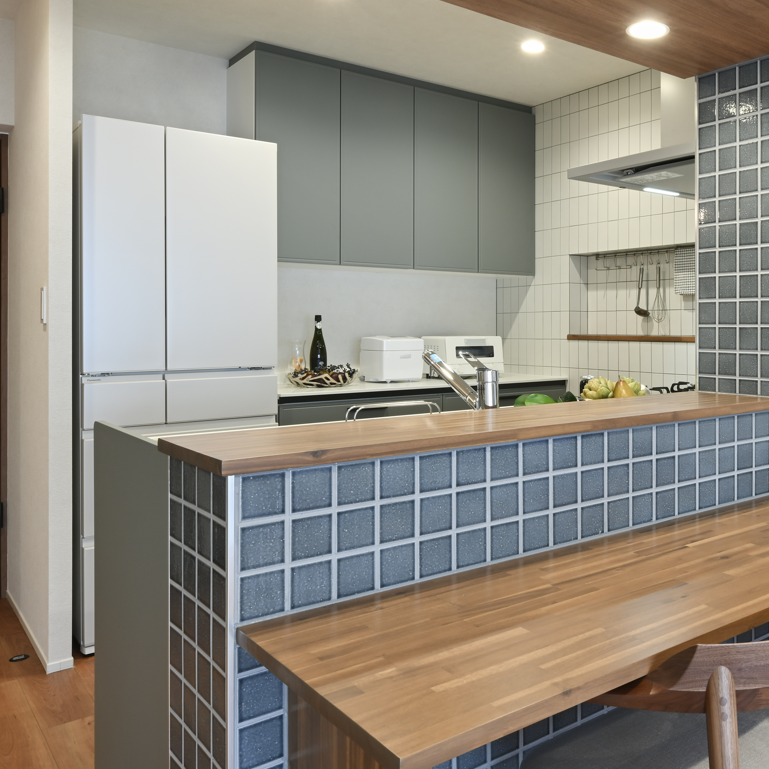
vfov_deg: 52.3
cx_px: 614
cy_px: 318
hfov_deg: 49.5
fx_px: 779
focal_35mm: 31
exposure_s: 1.3
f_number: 16
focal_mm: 14
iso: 100
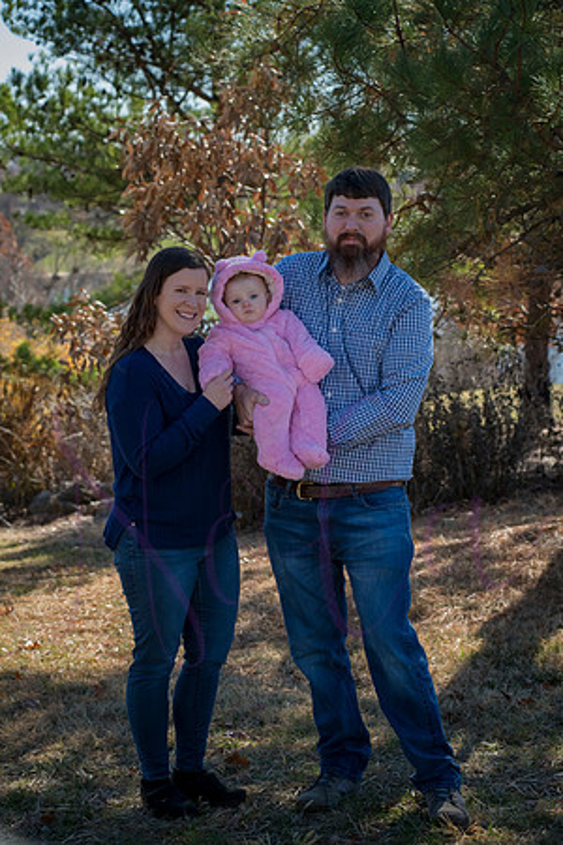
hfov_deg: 17.1
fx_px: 1877
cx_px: 282
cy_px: 422
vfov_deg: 25.4
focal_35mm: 80
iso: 400
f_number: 6.3
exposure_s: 1/500
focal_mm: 80
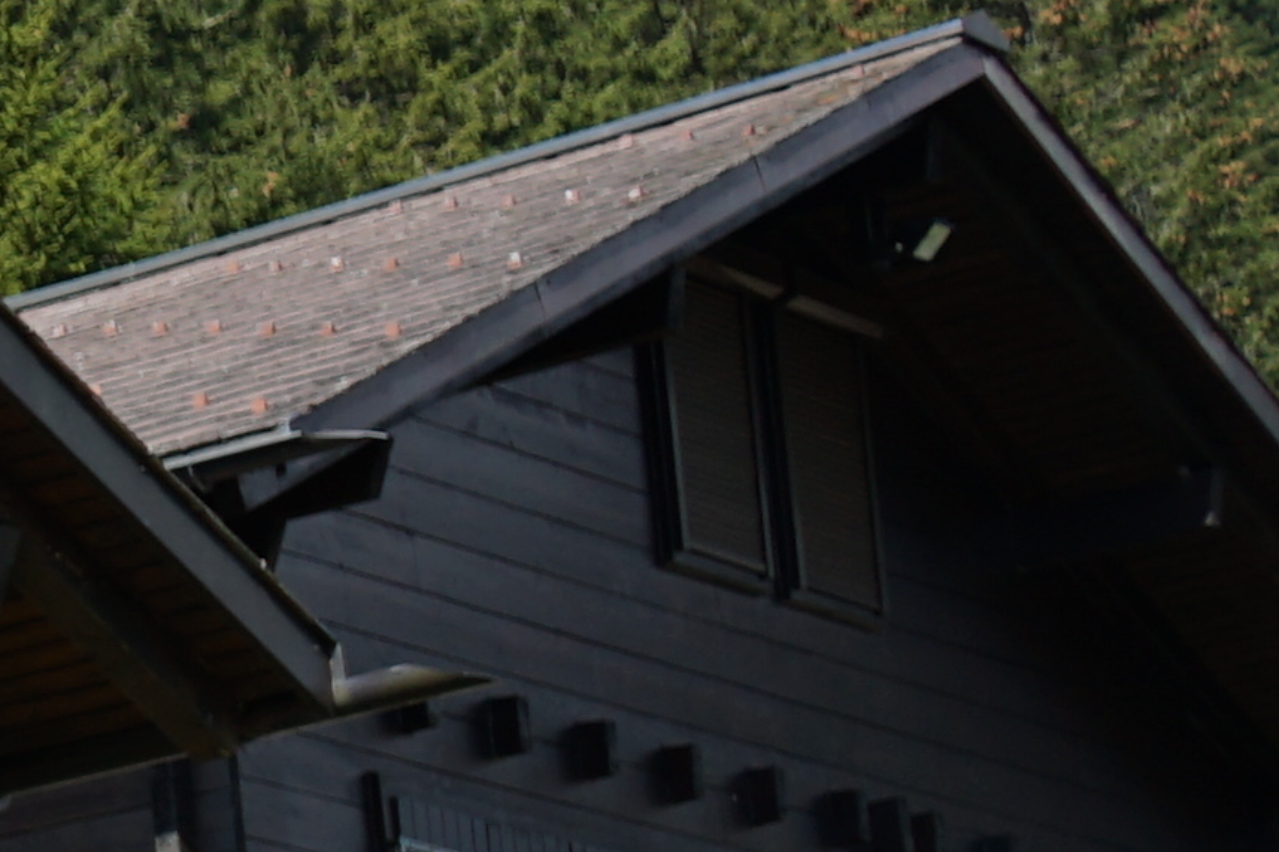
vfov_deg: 6.8
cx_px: -2882
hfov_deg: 8.4
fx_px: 6962
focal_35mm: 196
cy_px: 1479
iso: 100
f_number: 3.5
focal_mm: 28
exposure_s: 1/800
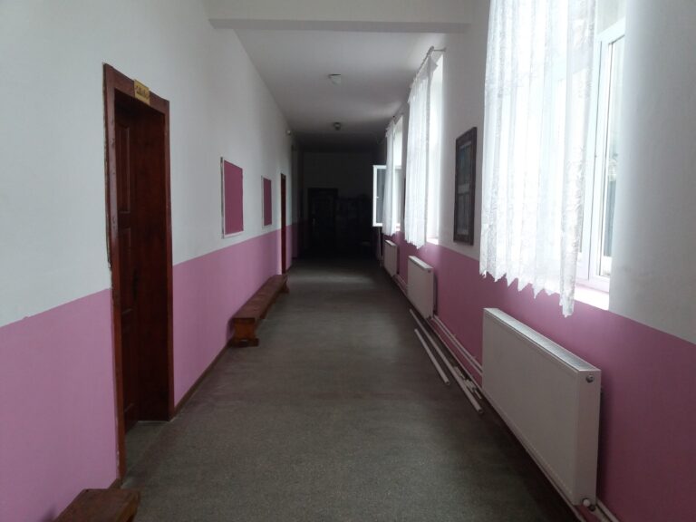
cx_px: 348
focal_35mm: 28
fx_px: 563
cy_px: 261
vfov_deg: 49.7
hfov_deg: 63.4
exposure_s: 1/100
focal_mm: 3.7
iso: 125
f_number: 1.9
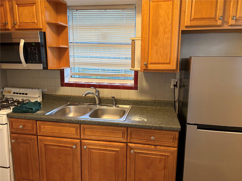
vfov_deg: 53.1
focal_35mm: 26
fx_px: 182
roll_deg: -0.5
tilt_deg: -10.1
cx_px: 121
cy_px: 90
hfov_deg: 67.3
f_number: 1.6
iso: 160
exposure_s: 1/60
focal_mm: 5.96
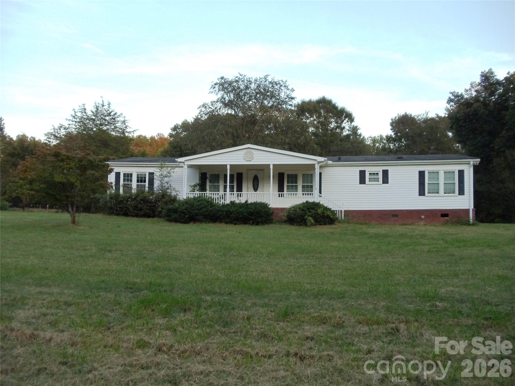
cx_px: 258
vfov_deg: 32.9
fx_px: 655
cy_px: 193
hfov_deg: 42.9
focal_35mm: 44
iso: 400
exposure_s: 1/160
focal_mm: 6
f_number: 3.5
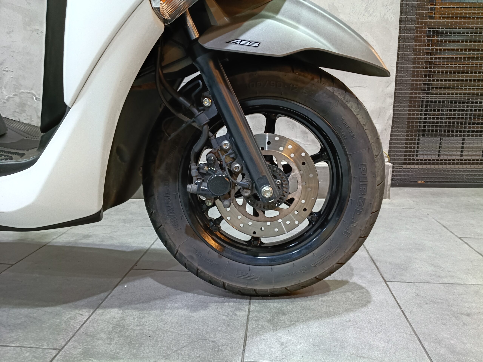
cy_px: 181
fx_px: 363
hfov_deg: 67.3
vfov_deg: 53.1
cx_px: 242
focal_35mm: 26
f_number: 1.8
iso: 1271
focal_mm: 4.81
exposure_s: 1/40
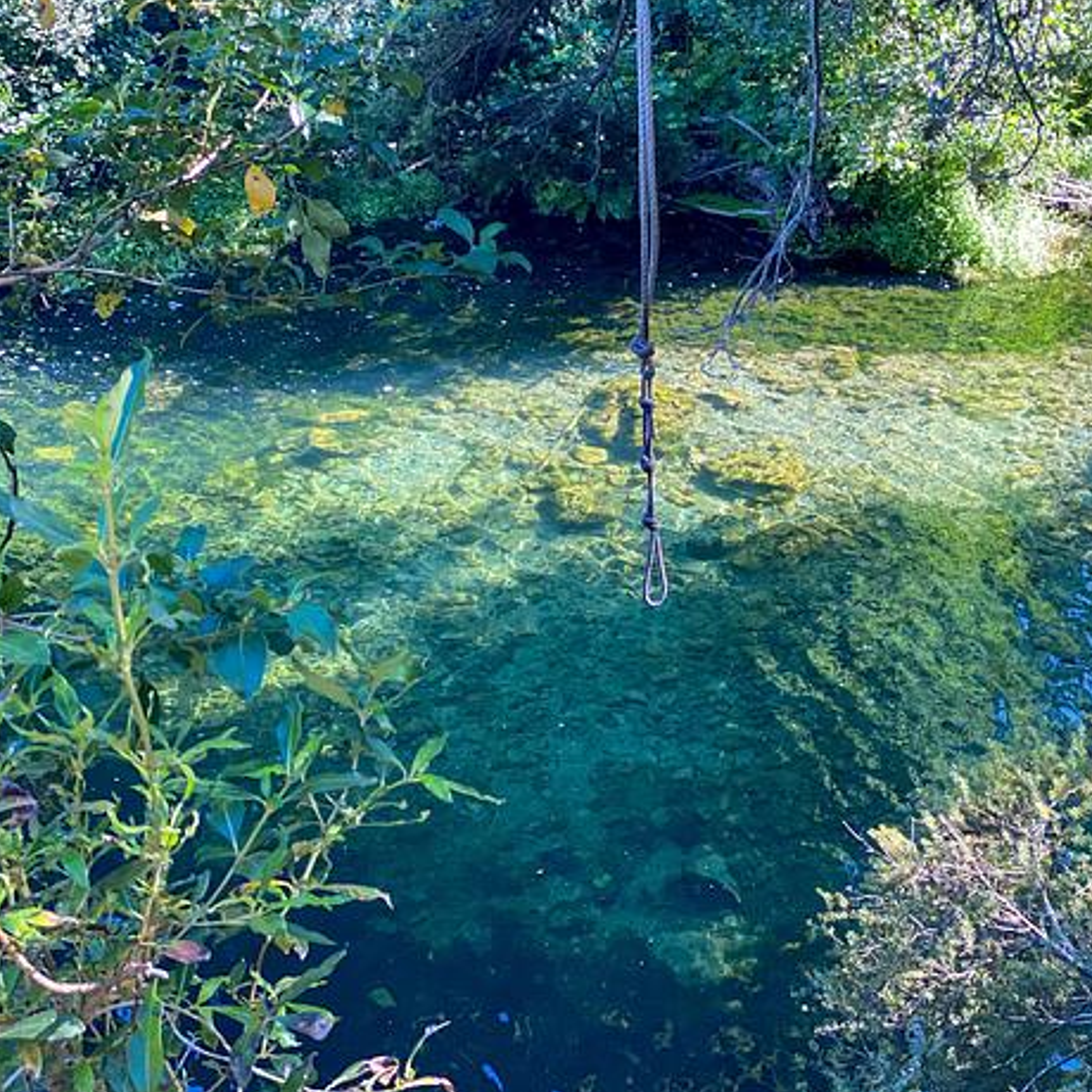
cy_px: 545
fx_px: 2213
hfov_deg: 27.6
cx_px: 677
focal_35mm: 62
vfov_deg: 27.7
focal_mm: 6
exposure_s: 1/120
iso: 80
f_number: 2
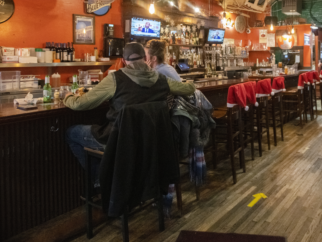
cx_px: 239
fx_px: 298
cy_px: 62
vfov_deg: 42.8
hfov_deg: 54.3
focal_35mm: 32
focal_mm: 19
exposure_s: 1/250
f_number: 4
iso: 6400
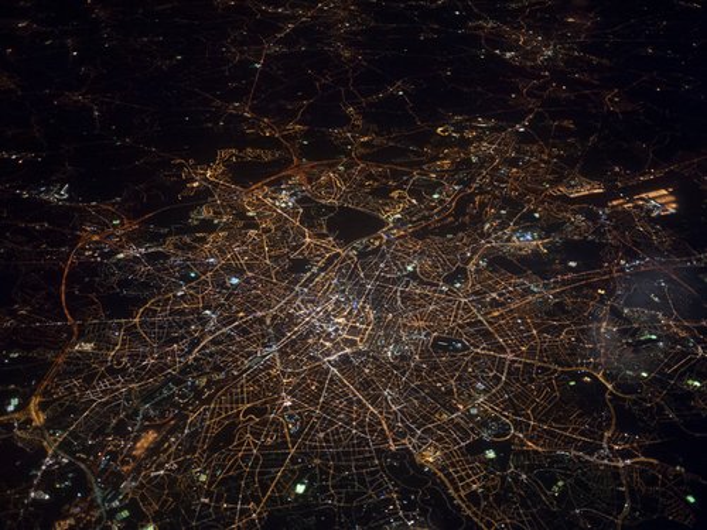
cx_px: 354
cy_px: 265
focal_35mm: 40
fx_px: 817
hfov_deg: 46.8
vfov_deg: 36.0
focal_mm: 20
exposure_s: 1/8
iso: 800
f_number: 1.7
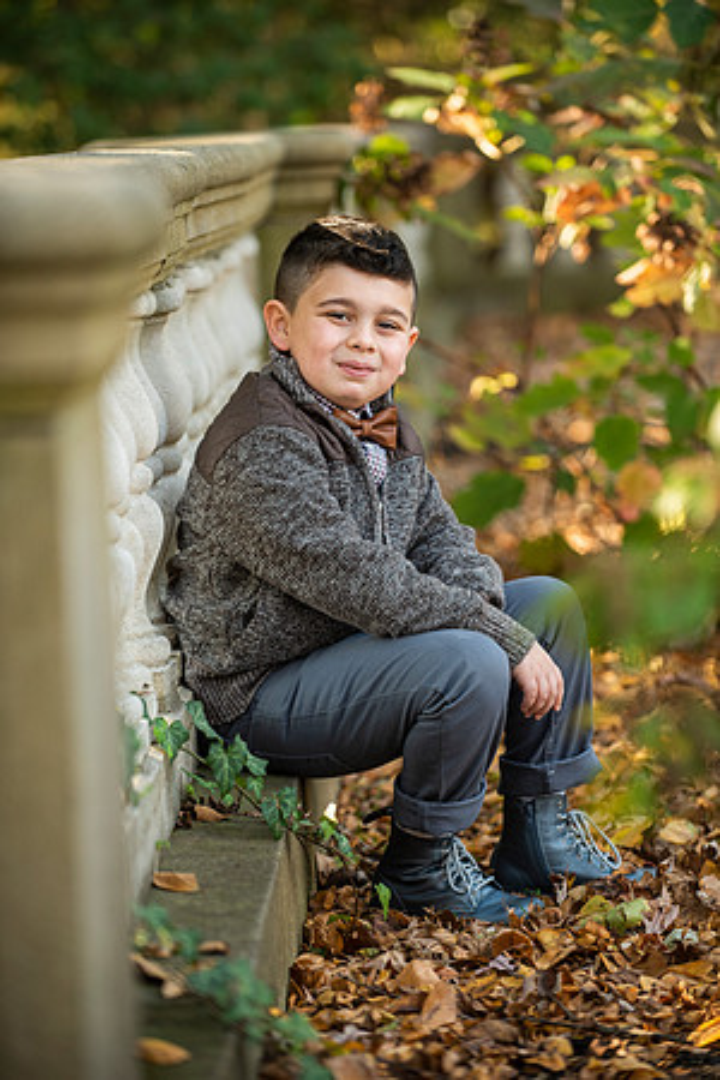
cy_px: 540
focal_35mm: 150
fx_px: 4500
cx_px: 360
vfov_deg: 13.7
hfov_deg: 9.1
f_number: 3.5
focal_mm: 150
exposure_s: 1/200
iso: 250
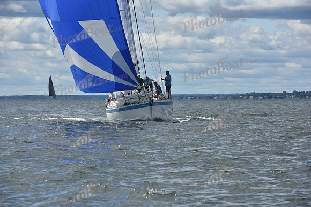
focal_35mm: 200
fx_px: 1728
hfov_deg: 10.3
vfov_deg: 6.9
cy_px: 104
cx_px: 156
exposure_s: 1/800
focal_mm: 200
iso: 250
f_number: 11
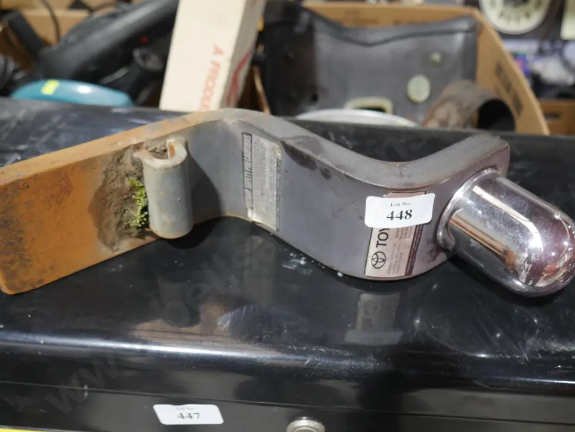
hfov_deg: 53.9
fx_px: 565
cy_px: 225
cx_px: 295
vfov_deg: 41.8
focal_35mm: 34
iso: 800
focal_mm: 16
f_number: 3.6
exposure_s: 1/60
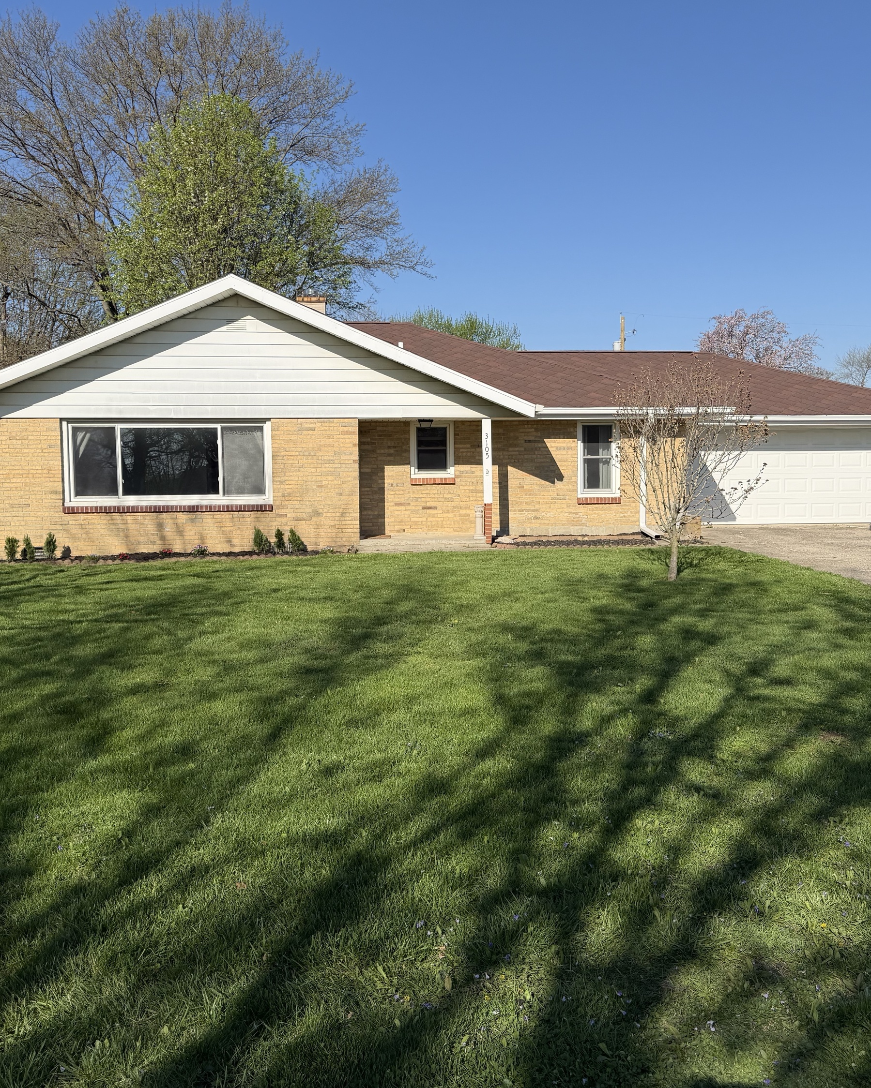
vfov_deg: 55.7
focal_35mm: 32
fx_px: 1031
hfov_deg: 45.7
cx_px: 473
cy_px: 537
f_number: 1.78
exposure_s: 1/5319
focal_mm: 6.76
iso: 80
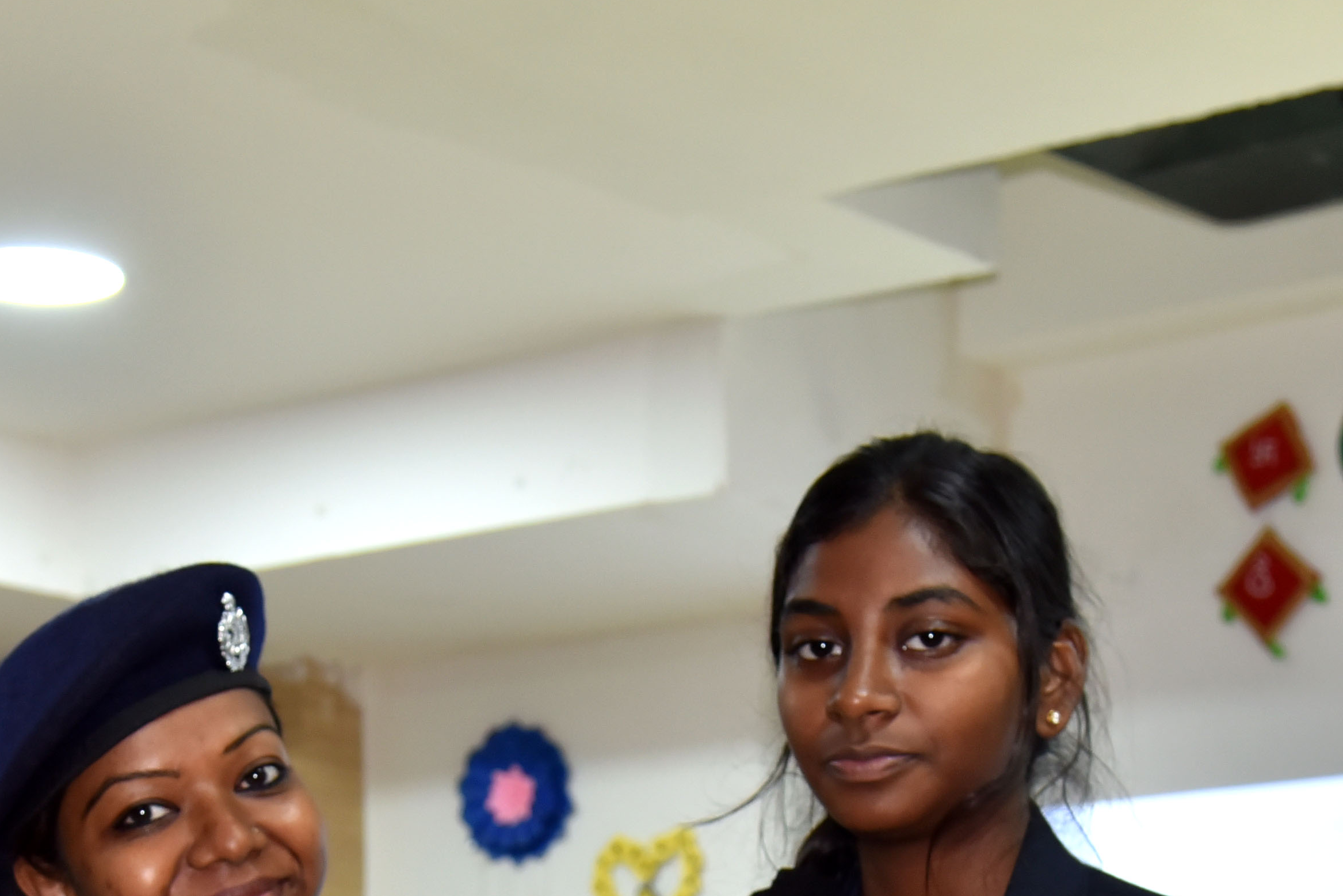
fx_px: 3656
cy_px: 1079
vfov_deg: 13.6
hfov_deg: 20.8
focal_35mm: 98
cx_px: 639
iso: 800
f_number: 5
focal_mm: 38
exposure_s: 1/100
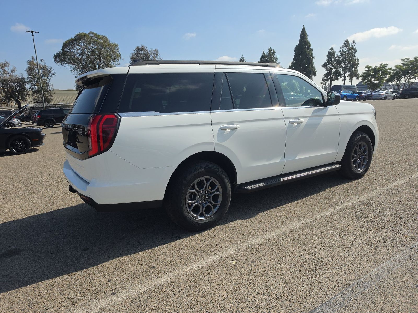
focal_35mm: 23
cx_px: 209
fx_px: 278
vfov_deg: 58.9
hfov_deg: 73.9
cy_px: 156
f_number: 1.4
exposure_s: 1/7330
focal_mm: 6.5
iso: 65
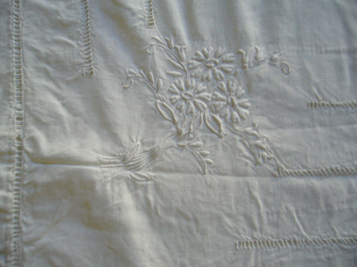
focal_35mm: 35
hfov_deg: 52.6
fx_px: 361
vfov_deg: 40.7
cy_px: 134
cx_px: 178
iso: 200
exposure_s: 1/8
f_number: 2.8
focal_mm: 5.8
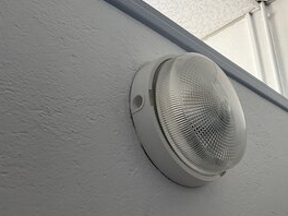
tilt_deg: +17.5
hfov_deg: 41.8
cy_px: 140
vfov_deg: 32.7
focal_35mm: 44
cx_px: 213
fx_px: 366
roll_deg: +7.0
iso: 40
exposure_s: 1/122
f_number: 1.8
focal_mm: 3
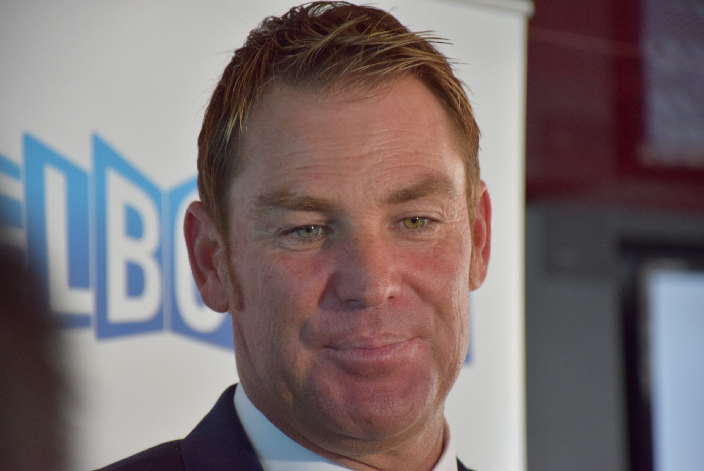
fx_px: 4110
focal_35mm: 210
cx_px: 352
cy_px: 236
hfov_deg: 9.8
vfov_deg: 6.6
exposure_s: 1/125
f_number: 5.6
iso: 1600
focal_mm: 140
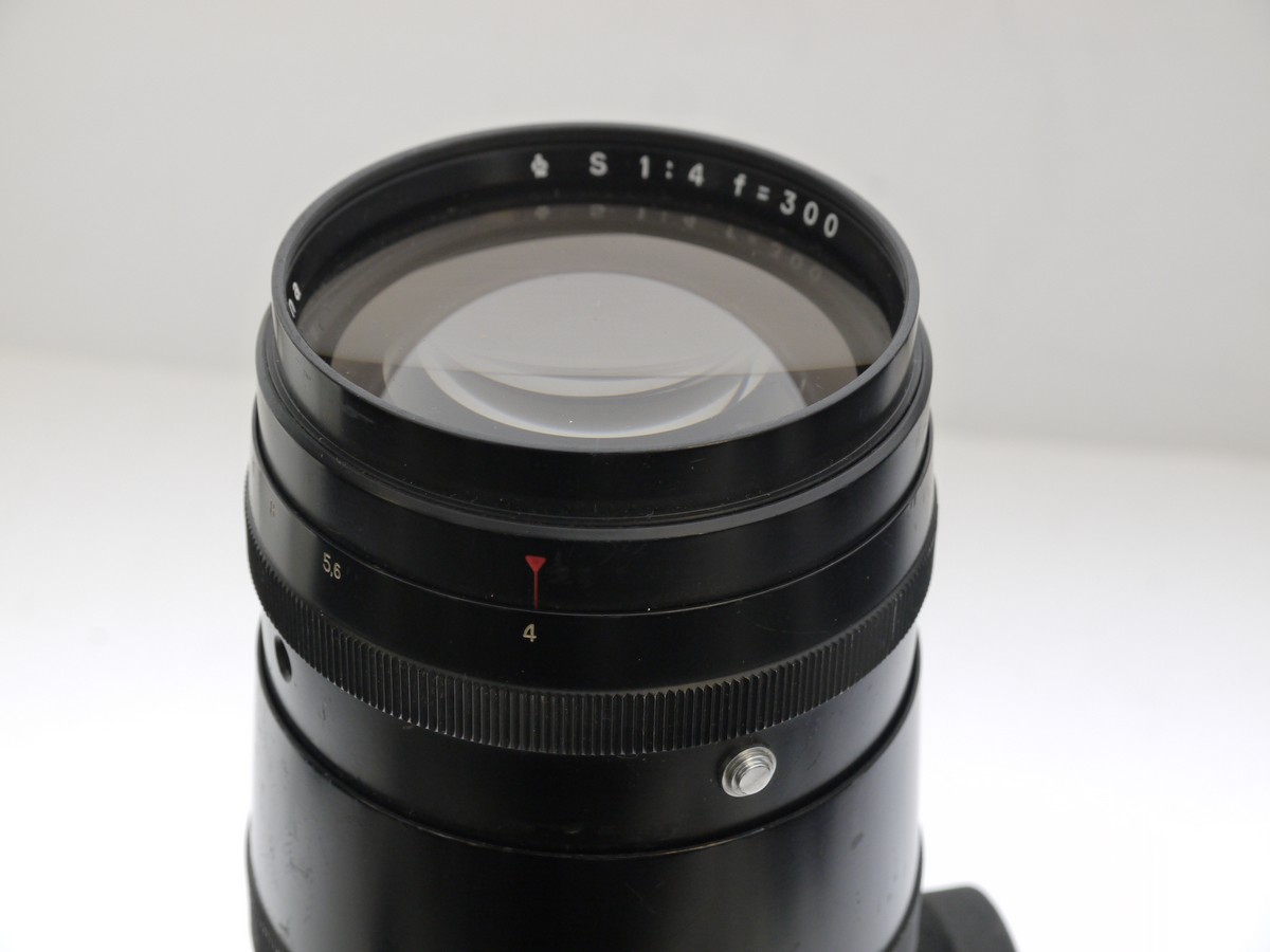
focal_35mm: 84
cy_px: 476
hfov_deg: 23.3
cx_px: 635
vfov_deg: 17.6
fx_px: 3082
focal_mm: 42
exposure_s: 1/10
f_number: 10
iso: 400
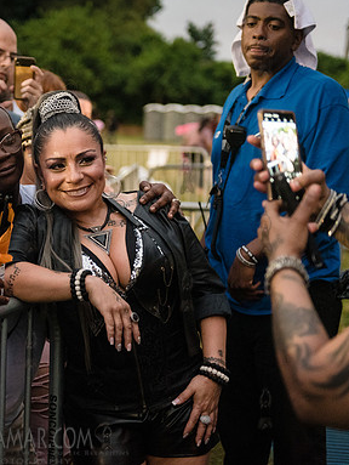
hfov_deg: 18.1
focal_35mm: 80
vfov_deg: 24.4
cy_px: 231
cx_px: 30
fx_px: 1074
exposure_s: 1/125
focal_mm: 55
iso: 5000
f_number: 2.8
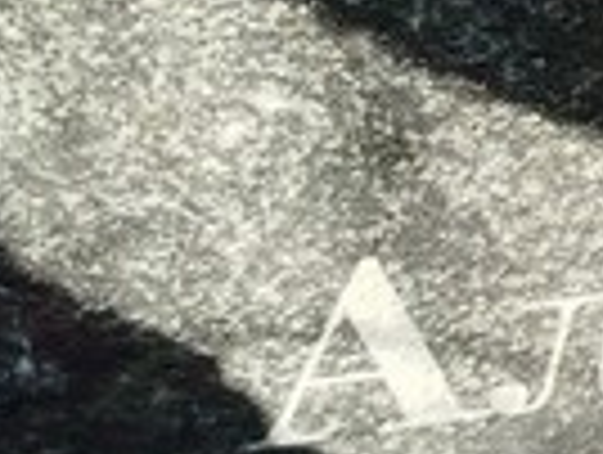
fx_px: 2495
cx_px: 1341
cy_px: -148
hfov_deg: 11.8
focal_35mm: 143
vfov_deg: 10.2
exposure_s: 1/173
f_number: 1.7
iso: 50
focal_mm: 5.31
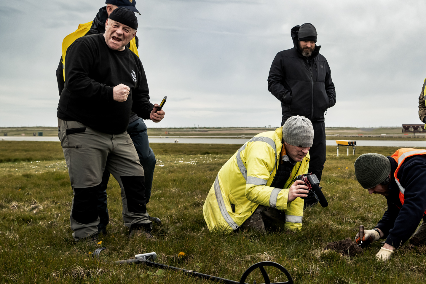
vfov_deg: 23.8
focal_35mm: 57
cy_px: 139
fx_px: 674
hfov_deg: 34.5
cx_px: 303
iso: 800
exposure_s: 1/2000
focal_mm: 40
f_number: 5.6
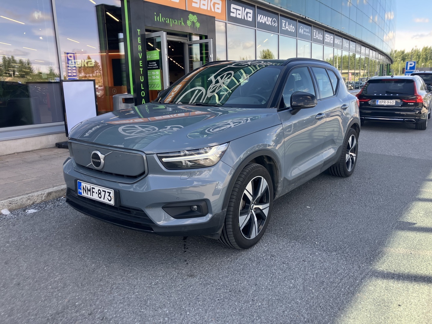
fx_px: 349
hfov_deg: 63.4
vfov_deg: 49.7
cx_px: 216
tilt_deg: -9.4
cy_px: 162
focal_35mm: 28
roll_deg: +1.7
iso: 25
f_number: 1.8
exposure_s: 1/250
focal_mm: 3.99
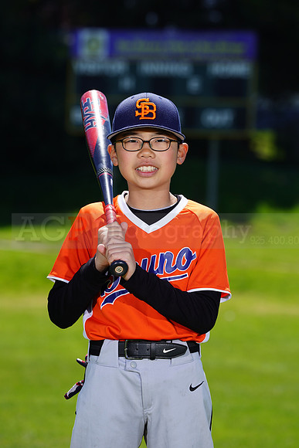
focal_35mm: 244
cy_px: 224
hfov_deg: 5.6
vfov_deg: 8.4
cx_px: 150
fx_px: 3038
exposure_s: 1/250
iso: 100
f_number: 8
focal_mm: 244
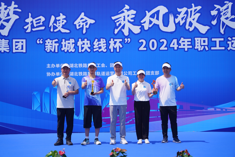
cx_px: 118
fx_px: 457
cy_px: 78
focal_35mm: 70
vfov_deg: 19.5
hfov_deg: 28.8
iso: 100
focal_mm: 70
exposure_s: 1/2000
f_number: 2.8
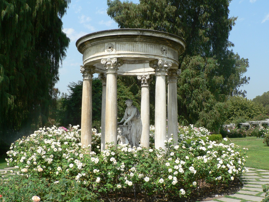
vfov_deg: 38.7
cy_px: 103
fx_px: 288
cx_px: 133
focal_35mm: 37
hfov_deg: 50.1
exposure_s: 1/400
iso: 80
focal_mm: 6
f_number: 4.5
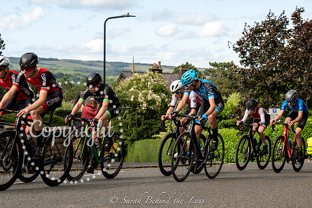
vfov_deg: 15.5
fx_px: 765
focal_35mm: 88
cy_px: 131
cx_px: 197
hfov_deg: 23.0
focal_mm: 70
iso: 400
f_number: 6.3
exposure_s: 1/640
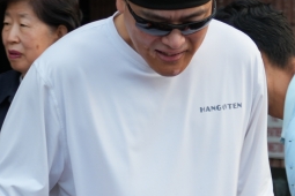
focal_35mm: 245
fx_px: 2007
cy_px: 356
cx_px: 281
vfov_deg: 5.5
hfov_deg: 8.4
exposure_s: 1/60
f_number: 4
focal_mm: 52
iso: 160
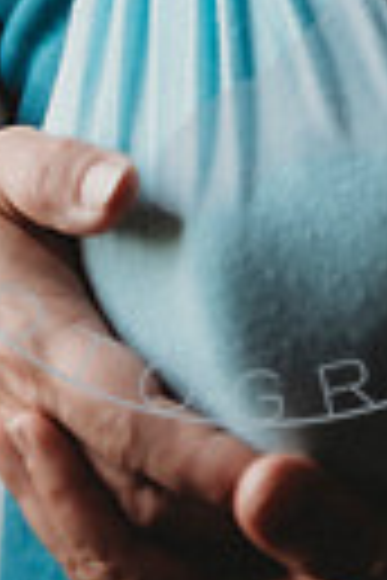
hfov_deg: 10.7
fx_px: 2032
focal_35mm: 126
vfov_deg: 14.9
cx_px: 459
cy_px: -333
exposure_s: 1/125
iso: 200
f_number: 2.8
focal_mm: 36
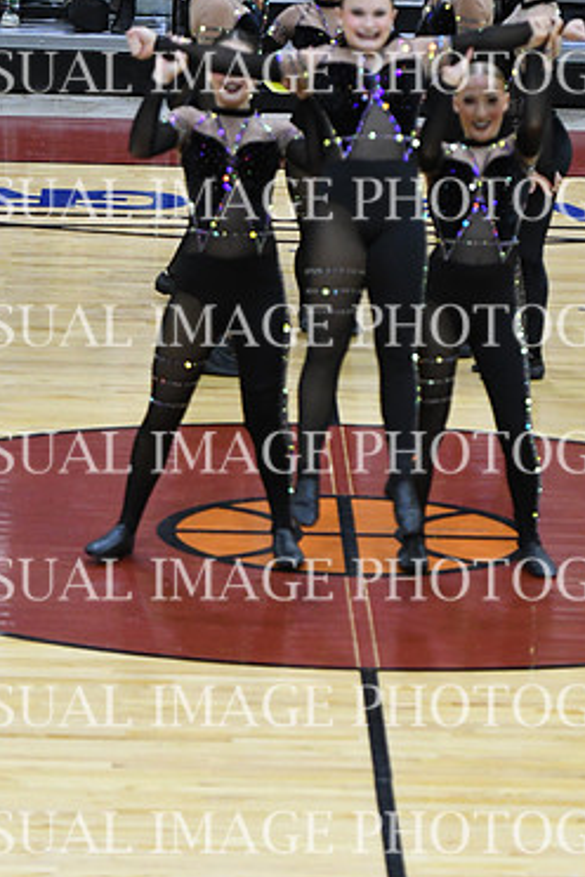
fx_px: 5703
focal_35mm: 234
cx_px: 336
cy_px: 389
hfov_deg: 5.9
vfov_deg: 8.8
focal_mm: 100
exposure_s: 1/400
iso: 3200
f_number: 2.8
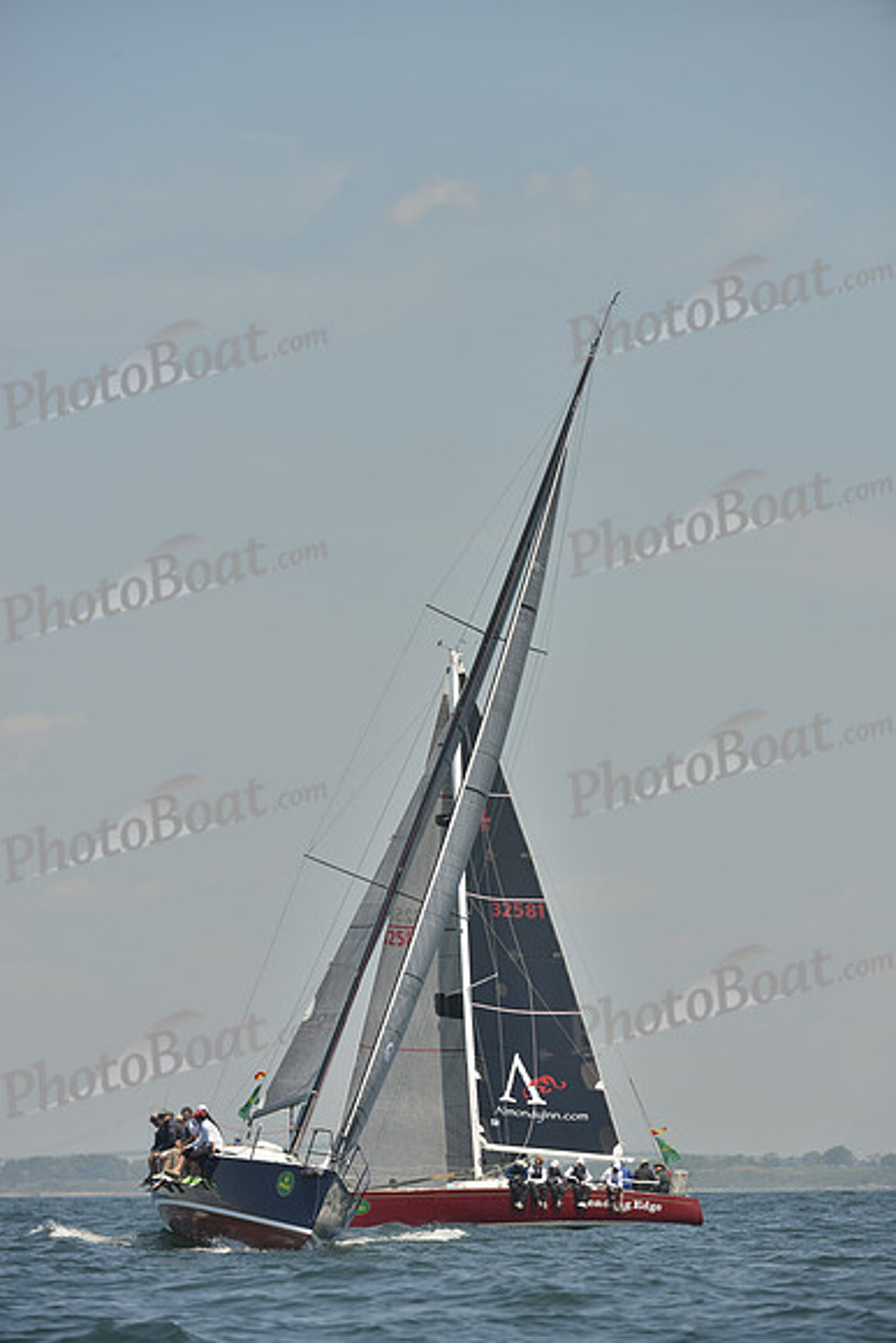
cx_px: 448
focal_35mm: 240
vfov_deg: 8.6
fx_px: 8954
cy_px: 672
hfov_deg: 5.7
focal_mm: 240
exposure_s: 1/1250
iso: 280
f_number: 8
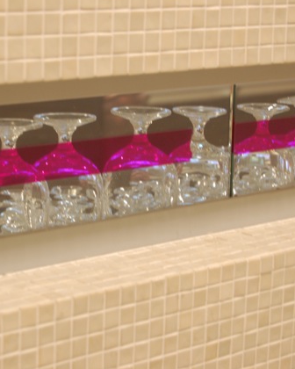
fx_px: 1285
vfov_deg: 16.3
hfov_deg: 13.0
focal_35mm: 118
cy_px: 184
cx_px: 67
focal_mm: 55
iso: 800
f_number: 5.6
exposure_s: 1/10
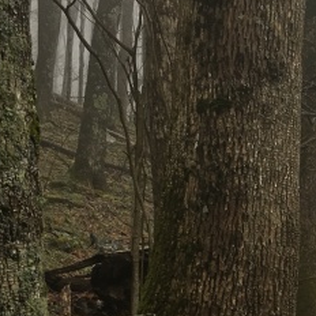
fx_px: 1167
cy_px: 320
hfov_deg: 14.2
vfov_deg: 15.1
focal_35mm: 113
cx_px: 505
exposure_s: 1/136
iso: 25
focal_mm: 4.15
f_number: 2.2
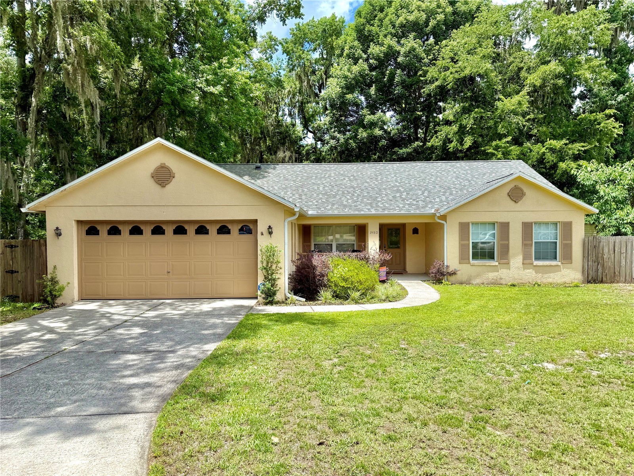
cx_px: 317
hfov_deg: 71.6
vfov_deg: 56.8
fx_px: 440
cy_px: 238
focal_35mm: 24
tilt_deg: -0.7
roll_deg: +0.0
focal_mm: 6.76
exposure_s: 1/2801
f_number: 1.78
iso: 80
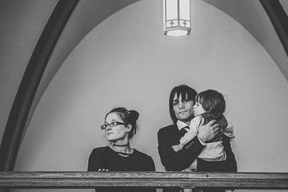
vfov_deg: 4.2
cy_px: 127
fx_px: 2642
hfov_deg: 6.2
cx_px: 184
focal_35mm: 330
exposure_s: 1/80
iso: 800
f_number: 2.8
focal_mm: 195
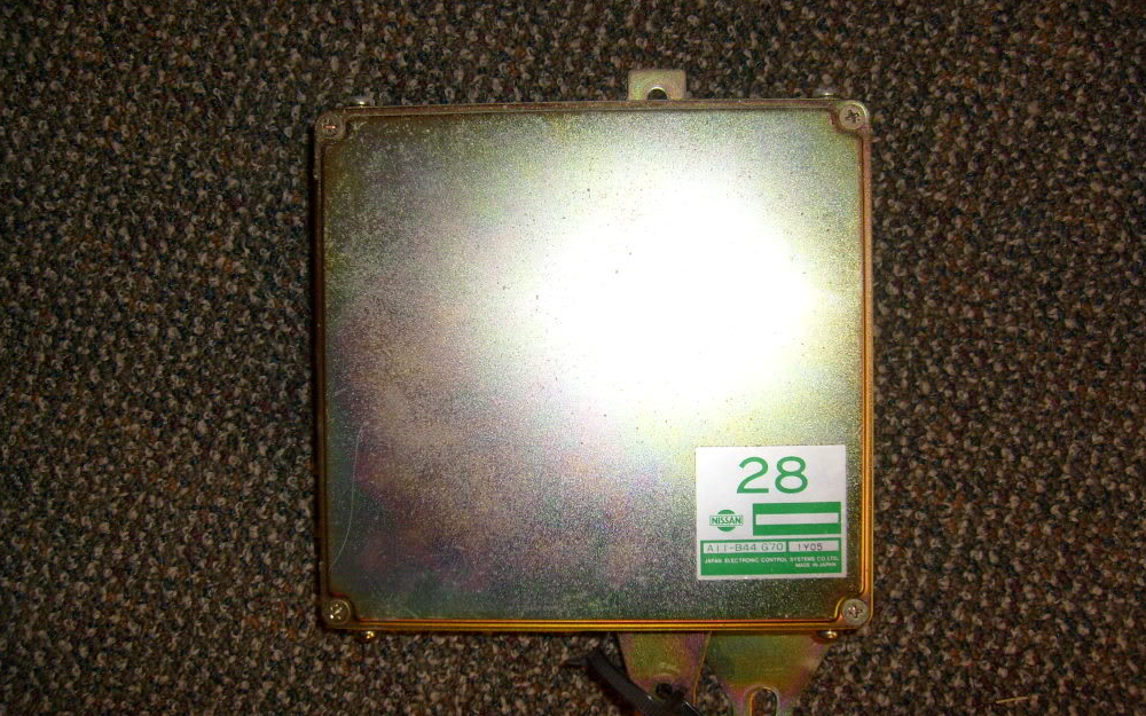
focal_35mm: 38
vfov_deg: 33.6
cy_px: 372
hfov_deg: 51.5
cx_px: 562
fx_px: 1187
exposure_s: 1/45
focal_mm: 5.8
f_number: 2.8
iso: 100
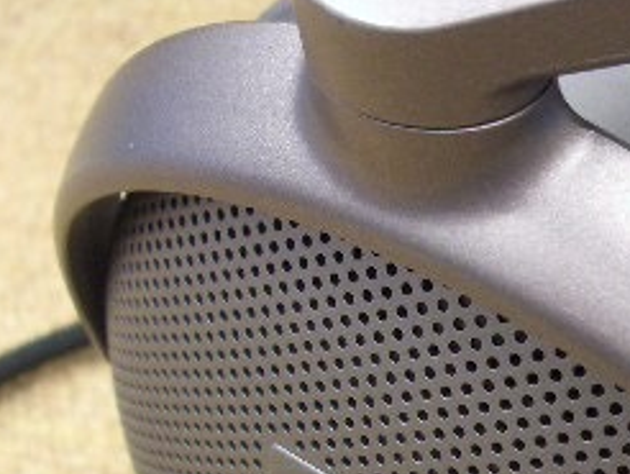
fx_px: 1658
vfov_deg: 16.1
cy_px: 387
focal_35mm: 91
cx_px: 584
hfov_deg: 21.0
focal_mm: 5.8
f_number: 2.6
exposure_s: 1/8
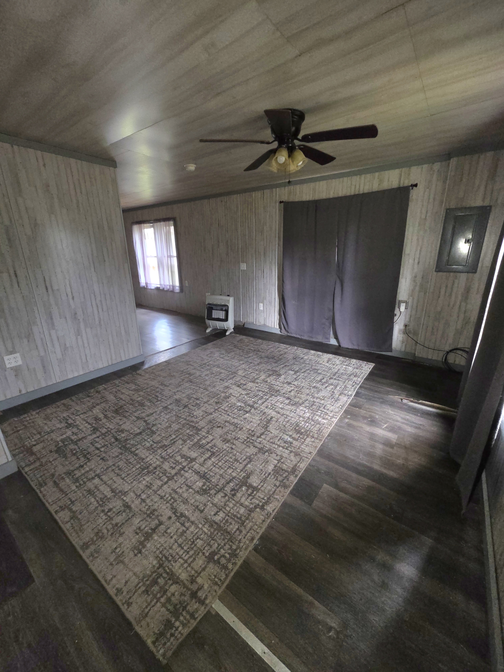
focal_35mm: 13
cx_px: 252
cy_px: 336
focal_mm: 2.2
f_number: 1.9
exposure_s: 1/60.2
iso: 200
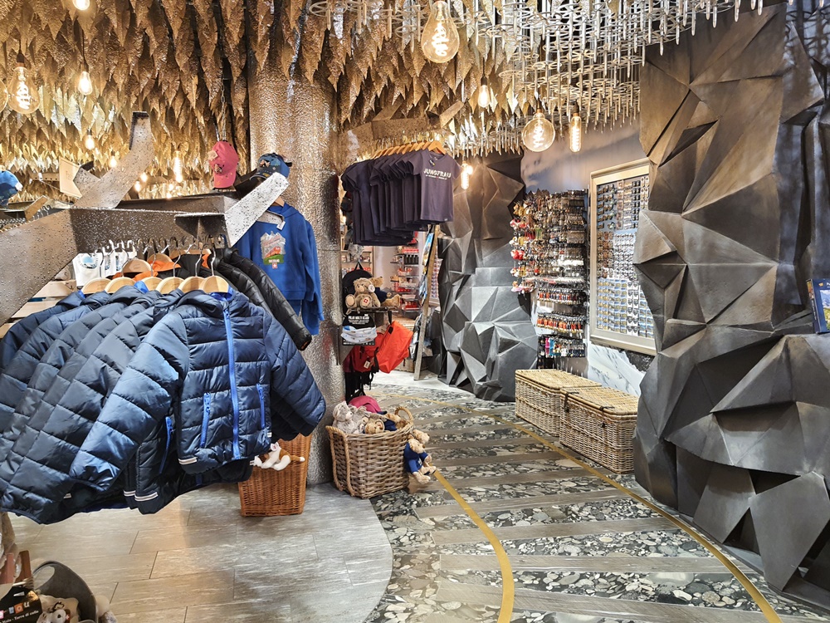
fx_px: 623
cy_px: 312
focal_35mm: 26
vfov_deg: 53.1
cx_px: 415
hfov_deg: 67.3
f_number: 1.7
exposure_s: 1/60
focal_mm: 4.32
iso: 200
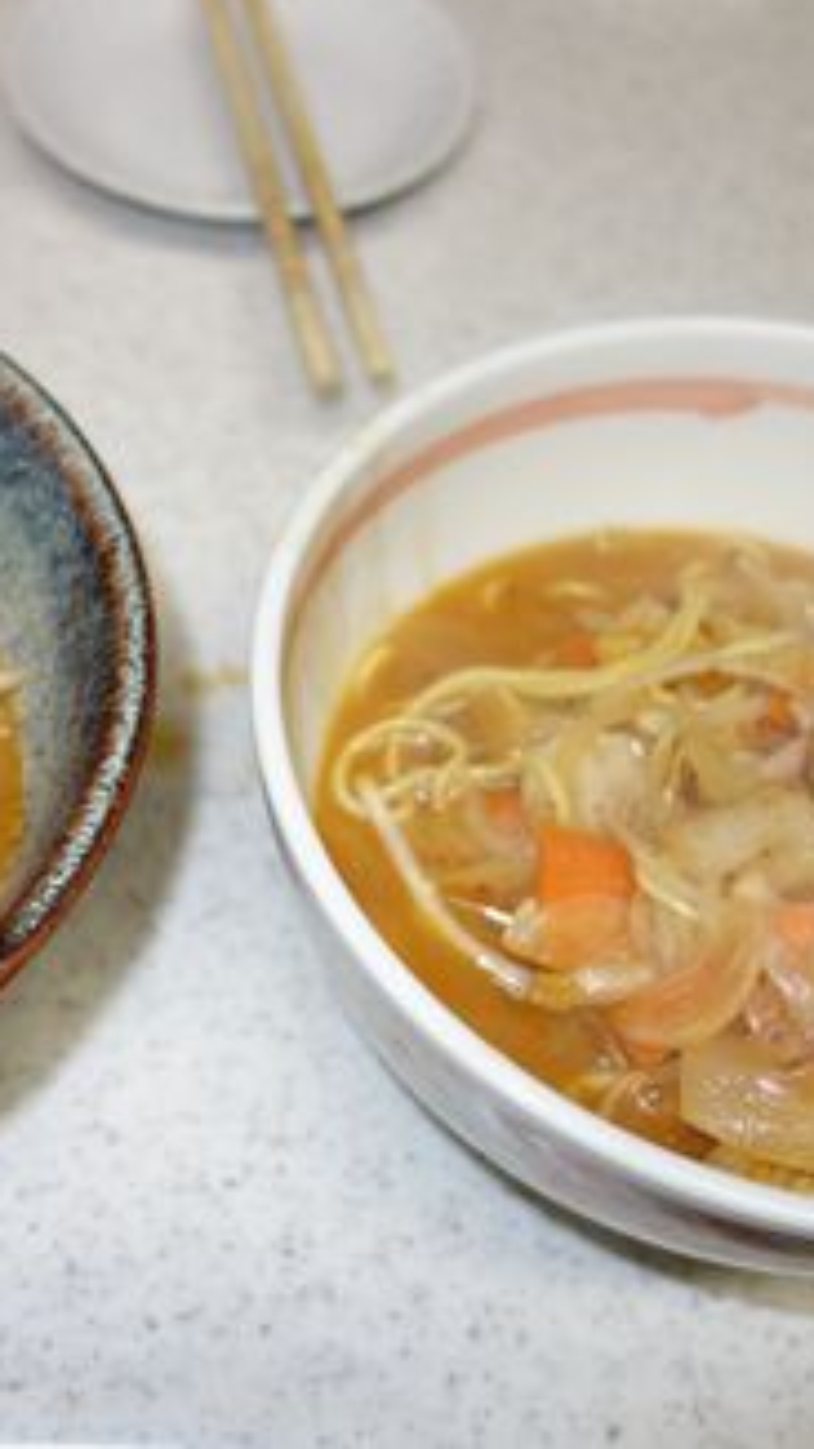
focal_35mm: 45
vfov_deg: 45.5
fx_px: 1729
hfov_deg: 26.1
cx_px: 173
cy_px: 713
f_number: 1.8
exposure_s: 1/60
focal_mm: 10.4
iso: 125
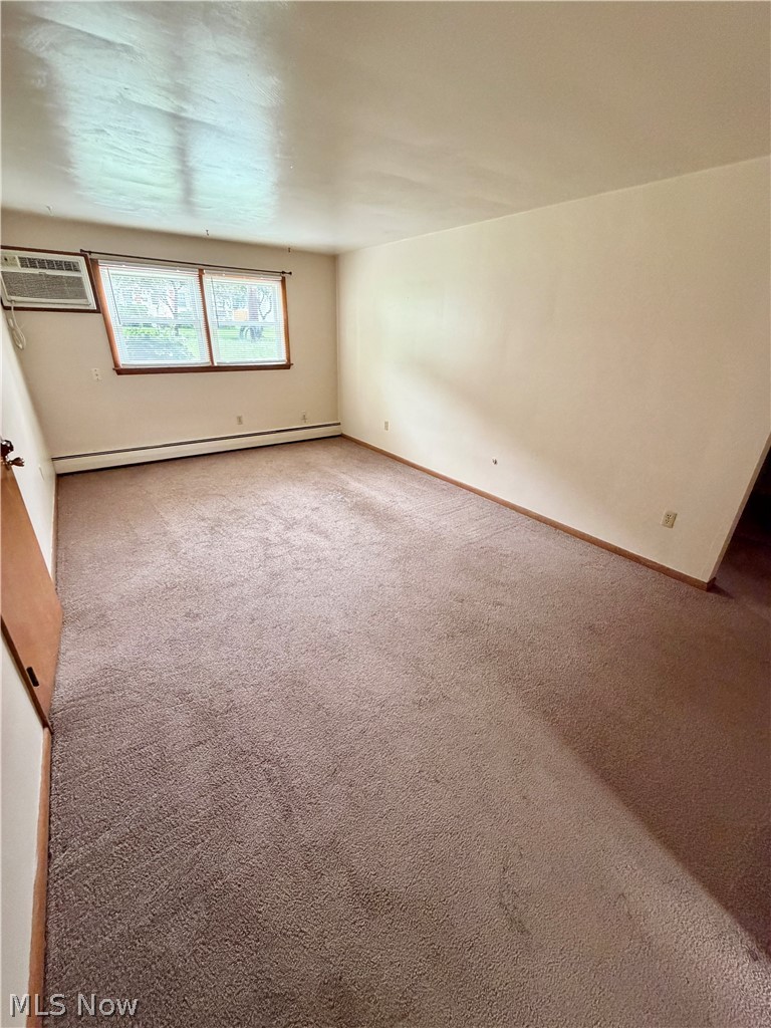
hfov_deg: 85.7
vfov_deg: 102.1
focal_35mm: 14
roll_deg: -0.9
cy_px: 514
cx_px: 386
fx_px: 416
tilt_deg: -24.7
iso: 400
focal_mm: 2.22
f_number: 2.2
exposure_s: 1/60
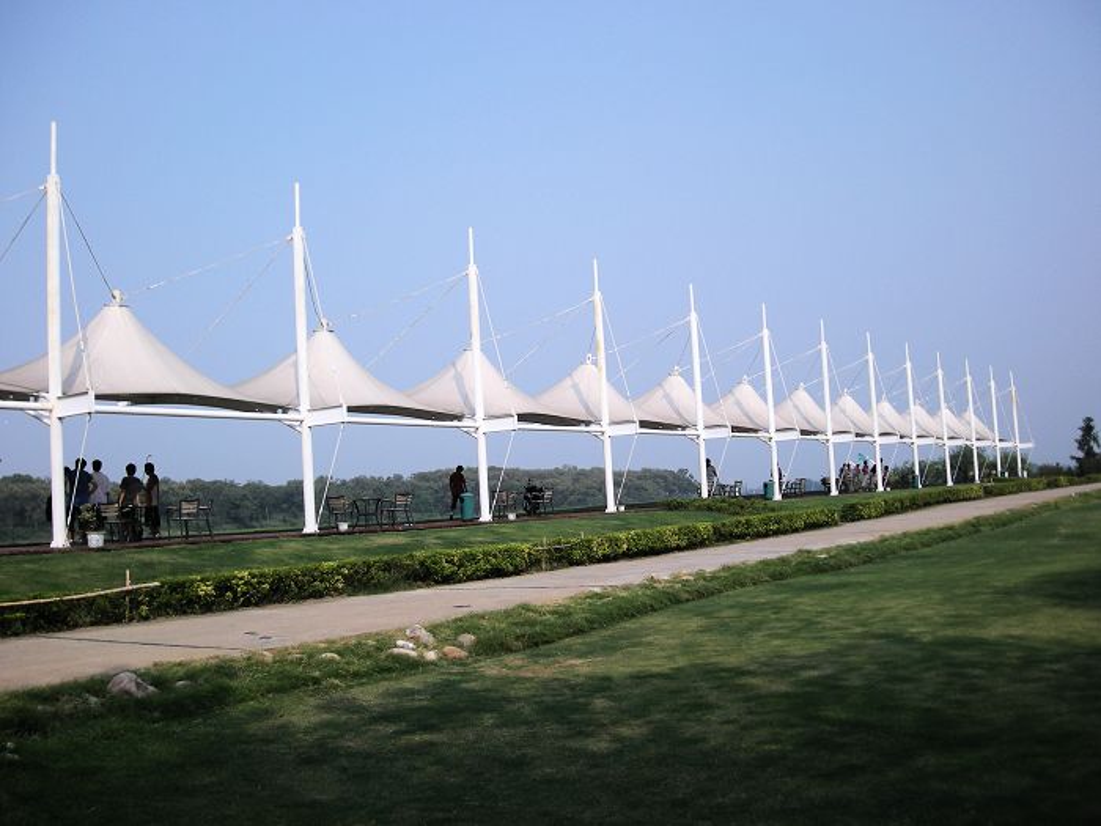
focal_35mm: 35
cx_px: 550
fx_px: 1113
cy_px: 413
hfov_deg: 52.6
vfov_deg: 40.7
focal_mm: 5.7
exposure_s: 1/232
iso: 50
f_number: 5.7
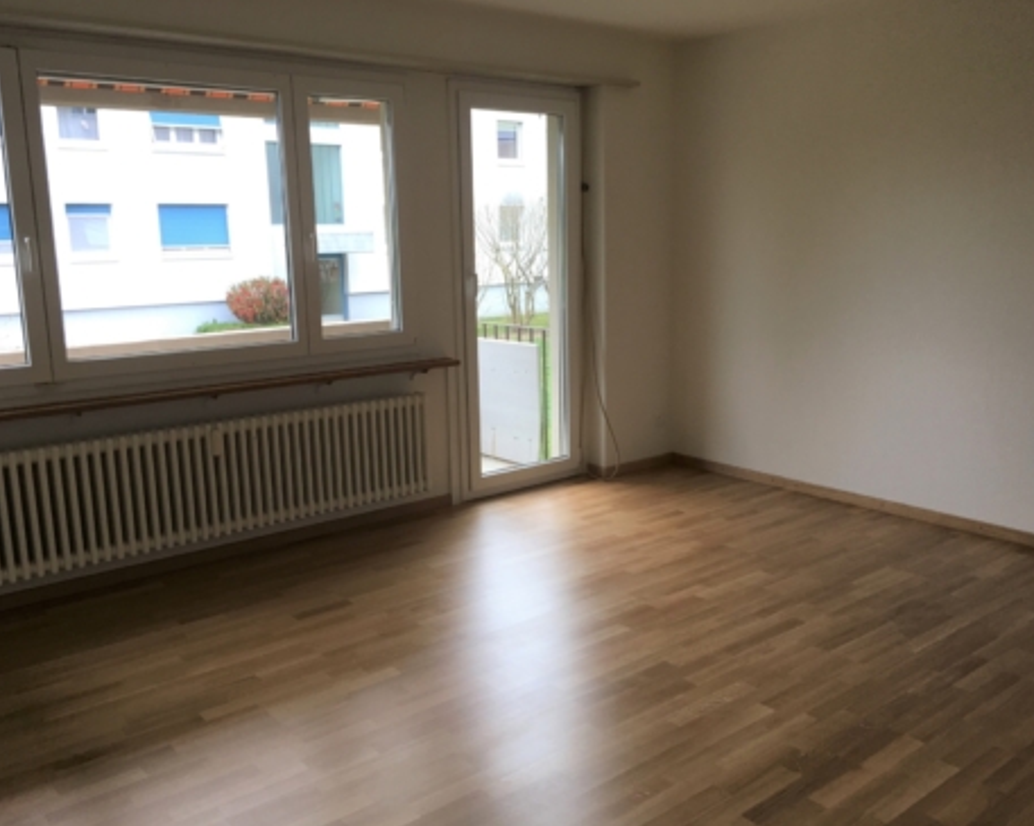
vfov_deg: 47.1
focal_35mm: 31
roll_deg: +0.6
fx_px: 948
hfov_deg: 57.2
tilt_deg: -10.9
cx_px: 543
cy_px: 408
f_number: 2.2
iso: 32
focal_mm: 4.15
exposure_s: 1/100
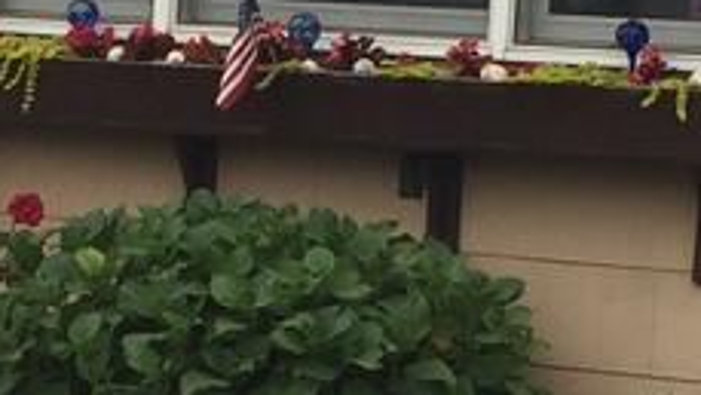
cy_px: 490
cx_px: 285
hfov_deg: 10.8
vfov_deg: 6.1
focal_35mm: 199
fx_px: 3700
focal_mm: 4.15
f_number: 2.2
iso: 32
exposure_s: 1/455
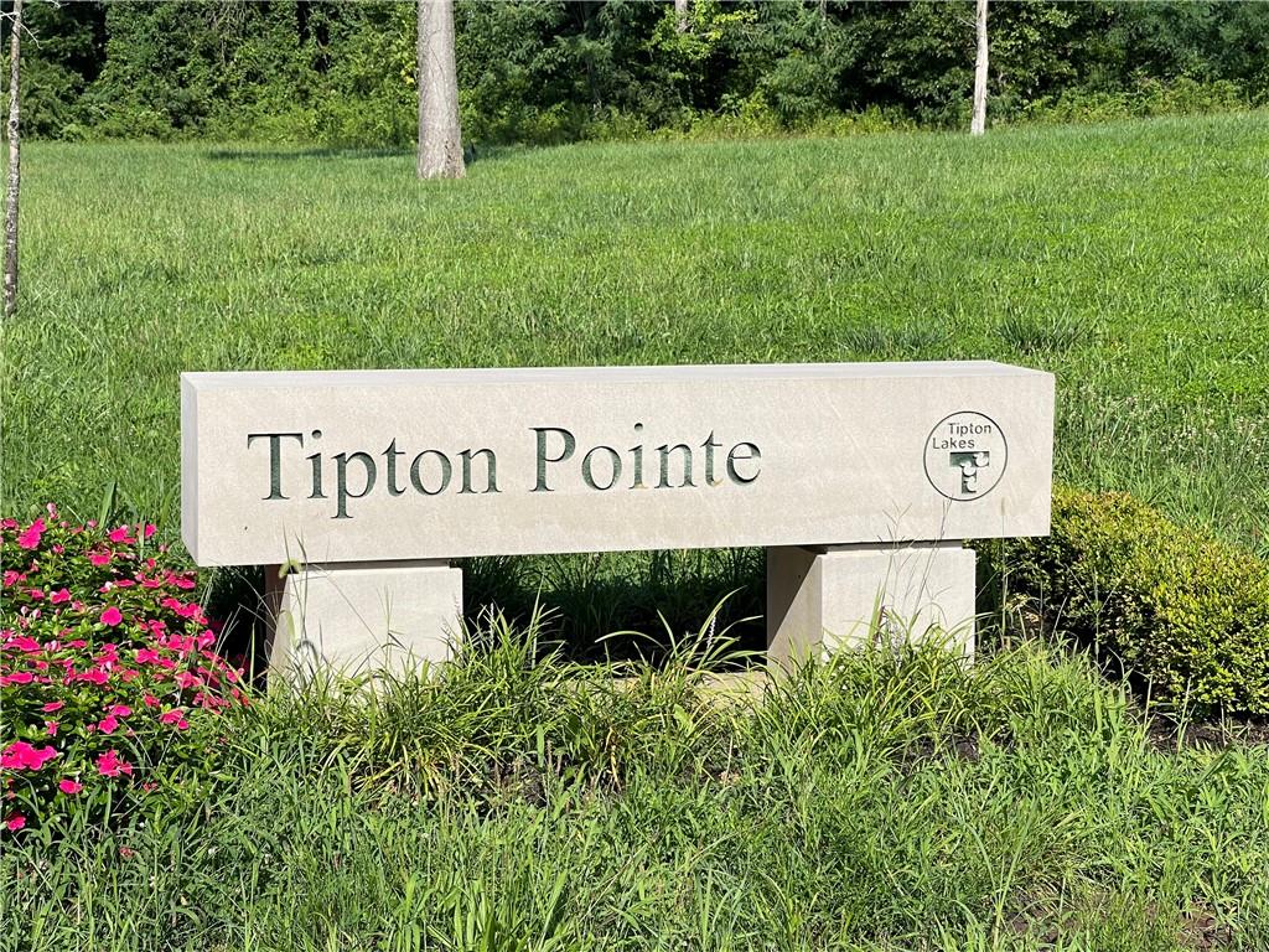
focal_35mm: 64
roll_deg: -0.7
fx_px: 2346
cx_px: 634
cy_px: 476
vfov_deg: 22.9
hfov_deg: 30.3
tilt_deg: -9.0
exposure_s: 1/1325
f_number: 2.2
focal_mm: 7.5
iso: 20
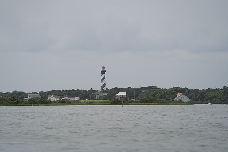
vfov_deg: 6.9
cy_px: 76
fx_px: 1267
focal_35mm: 200
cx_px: 114
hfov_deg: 10.3
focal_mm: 200
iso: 125
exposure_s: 1/2000
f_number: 4
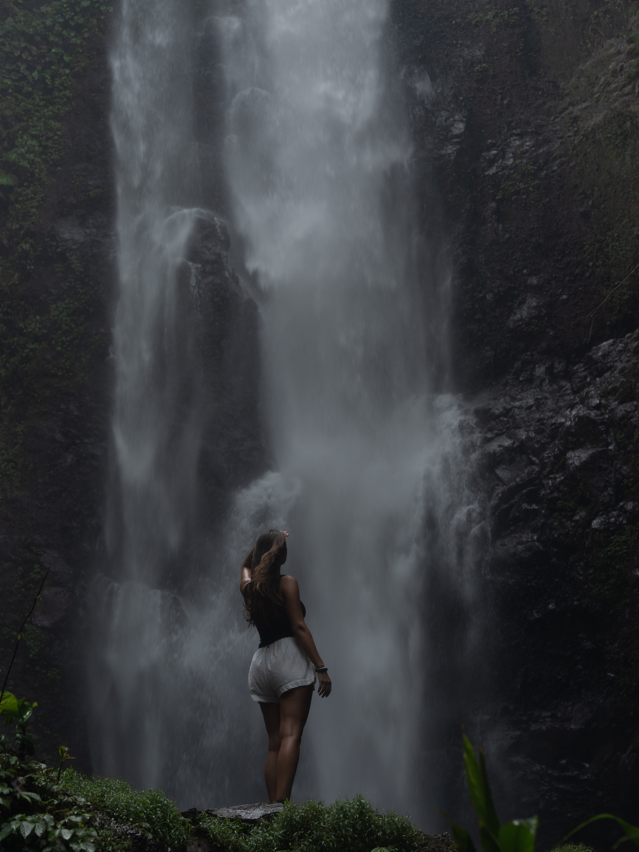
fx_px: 1871
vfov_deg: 25.6
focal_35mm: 76
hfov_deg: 19.4
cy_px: 343
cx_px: 313
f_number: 5.6
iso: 250
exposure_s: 1/100
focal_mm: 62
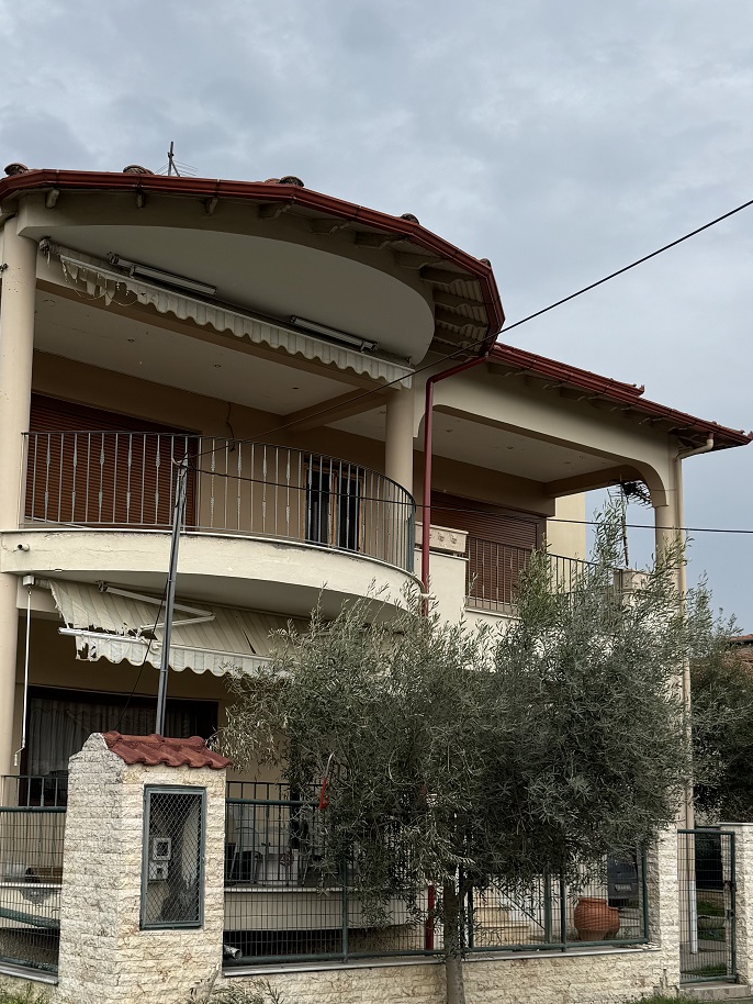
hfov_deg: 31.8
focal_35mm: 45
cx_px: 220
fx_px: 1305
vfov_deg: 41.9
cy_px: 602
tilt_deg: +8.8
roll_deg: -1.8
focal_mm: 6.76
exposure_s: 1/2415
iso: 80
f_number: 1.78
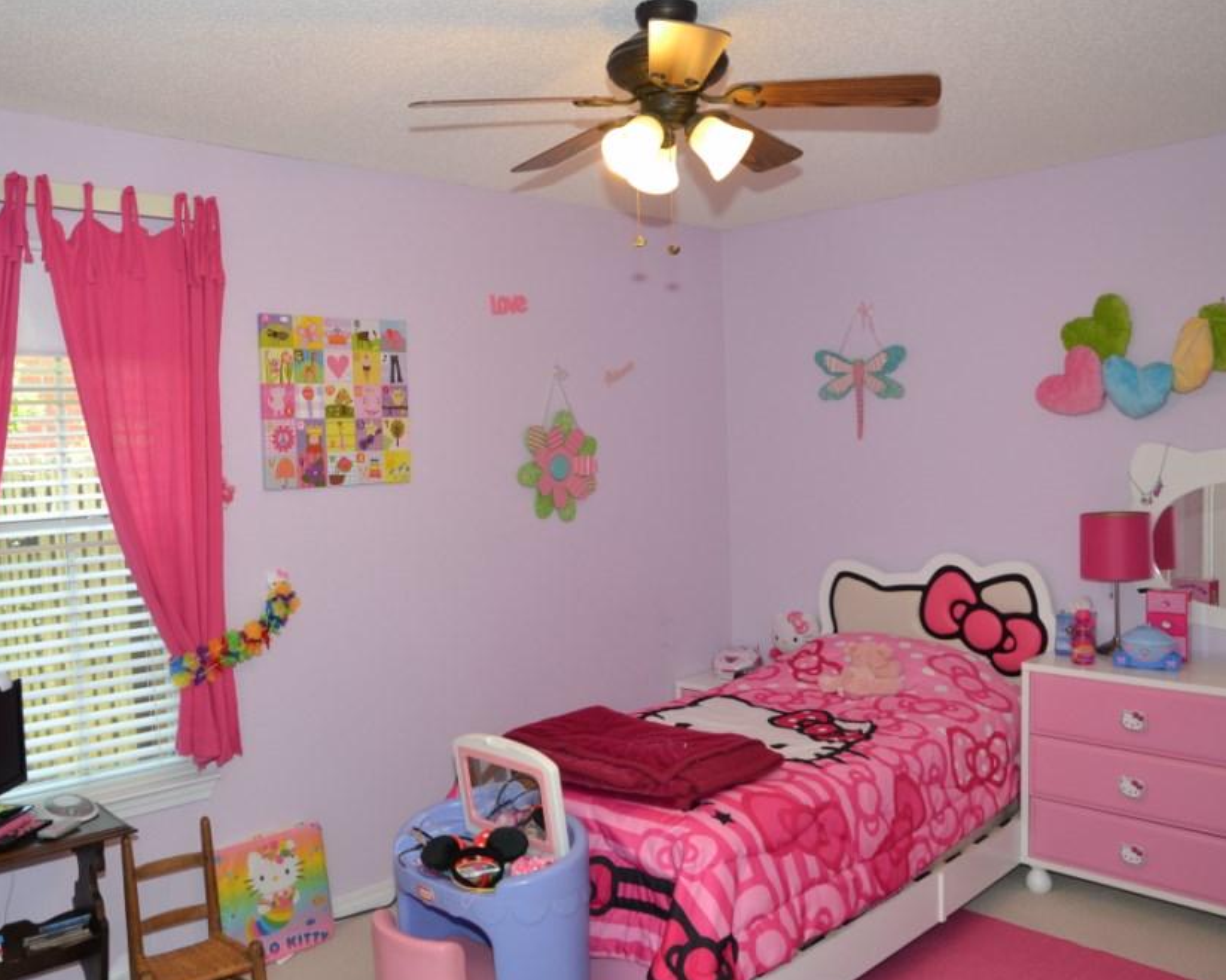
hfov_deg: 62.0
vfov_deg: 51.5
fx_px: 1016
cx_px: 542
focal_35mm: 28
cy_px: 503
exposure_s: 1/80
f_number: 4.5
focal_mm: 16
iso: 400
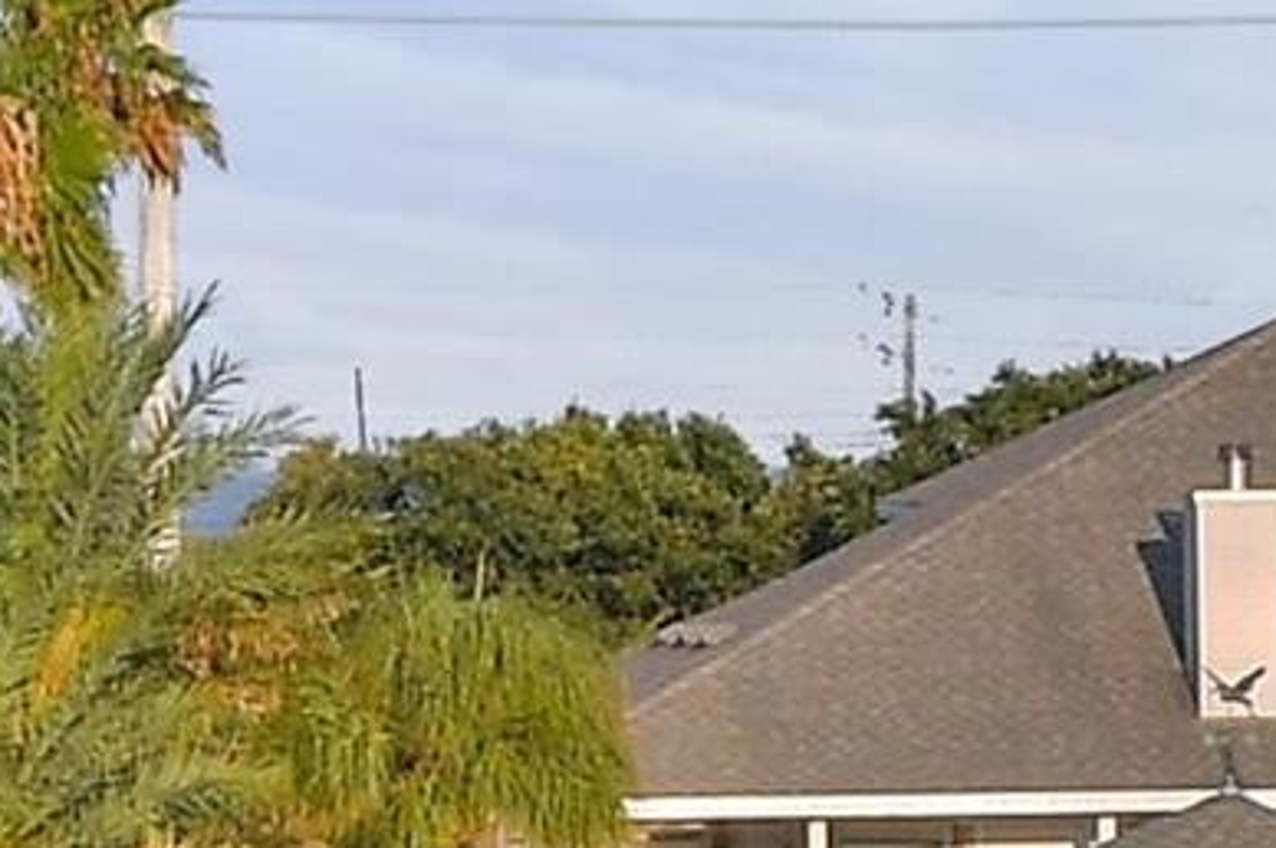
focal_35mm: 190
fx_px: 6729
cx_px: 2822
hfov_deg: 9.8
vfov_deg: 7.2
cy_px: 388
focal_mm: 24
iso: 64
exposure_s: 1/400
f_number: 8
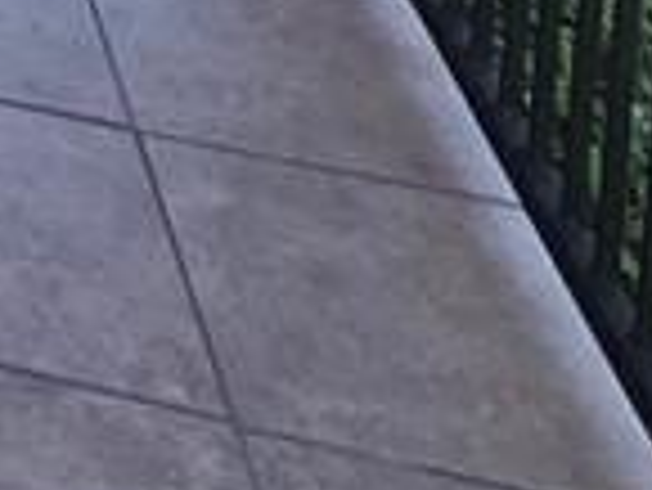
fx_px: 1734
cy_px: -1178
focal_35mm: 92
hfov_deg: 15.2
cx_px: -796
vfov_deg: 9.7
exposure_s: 1/2000
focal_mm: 2.2
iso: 125
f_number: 2.2
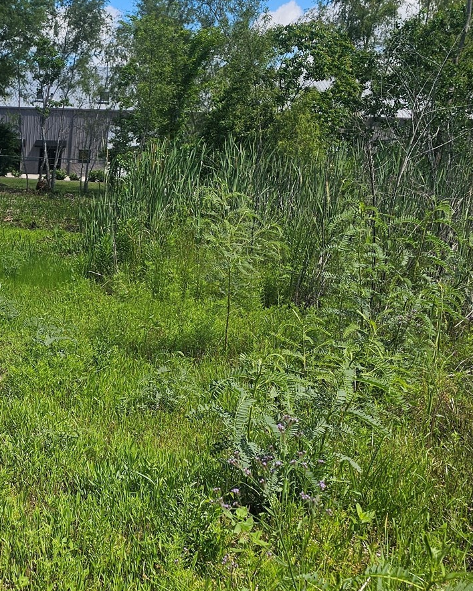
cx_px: -27
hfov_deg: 27.1
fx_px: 910
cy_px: 408
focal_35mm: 52
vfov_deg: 35.5
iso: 12
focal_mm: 6.3
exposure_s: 1/850
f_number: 1.7
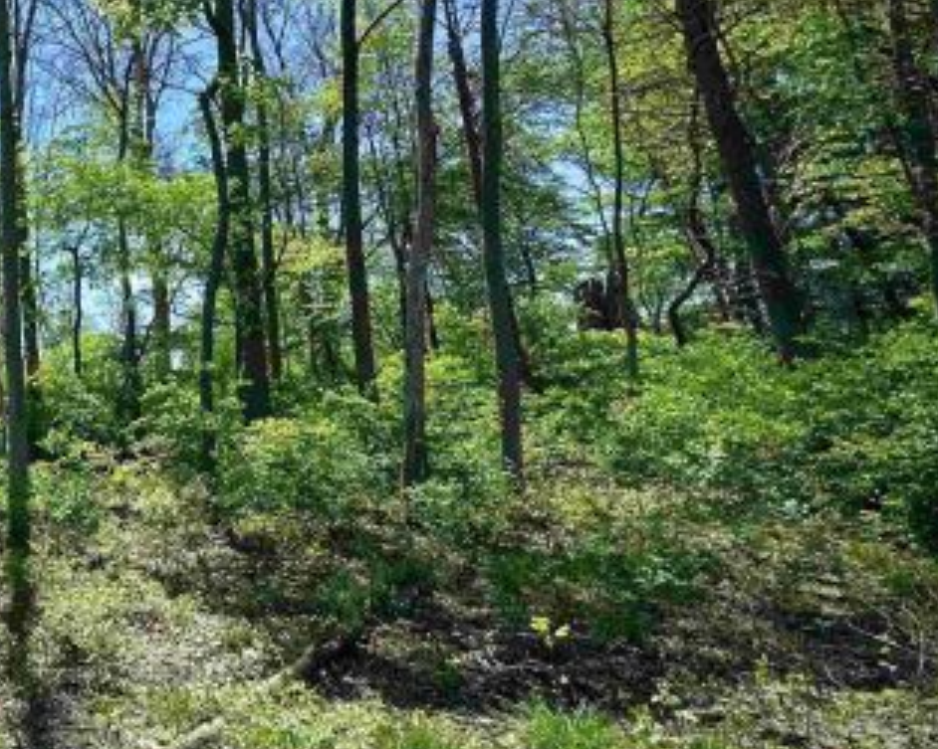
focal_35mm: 29
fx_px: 805
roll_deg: +1.2
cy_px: 251
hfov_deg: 47.2
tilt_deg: +11.0
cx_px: -52
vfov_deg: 49.1
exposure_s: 1/1082
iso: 40
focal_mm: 2.22
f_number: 2.2
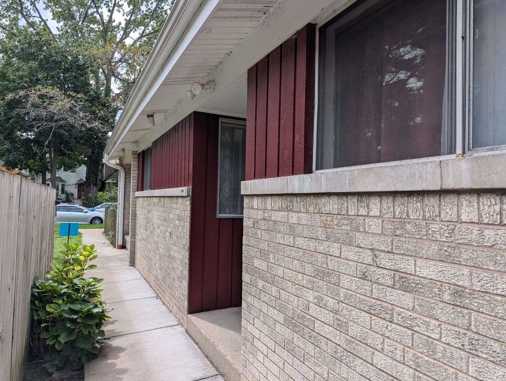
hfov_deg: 71.5
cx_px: 253
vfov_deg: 56.9
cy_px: 190
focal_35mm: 24
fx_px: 351
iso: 21
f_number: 1.68
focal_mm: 6.9
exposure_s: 1/887
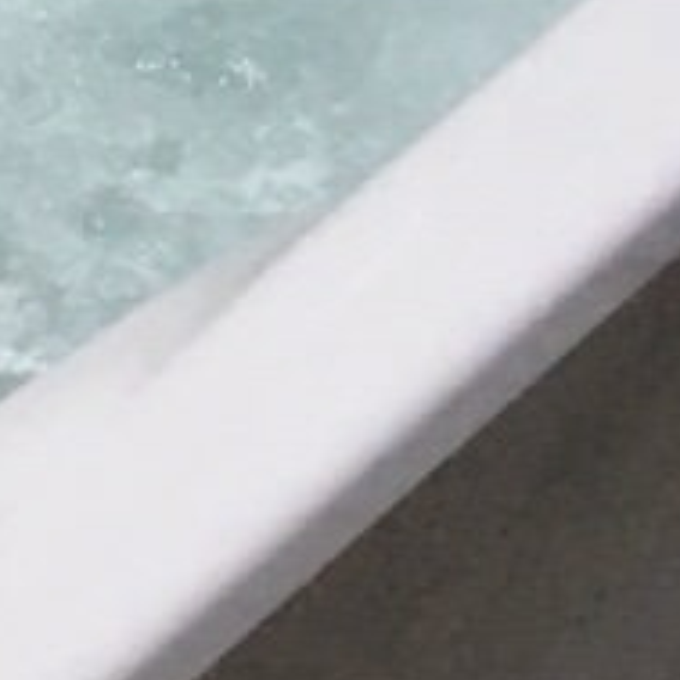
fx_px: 2889
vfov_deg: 12.9
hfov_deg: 11.9
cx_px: -702
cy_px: -248
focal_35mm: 130
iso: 200
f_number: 2.2
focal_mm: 4.15
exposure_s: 1/17
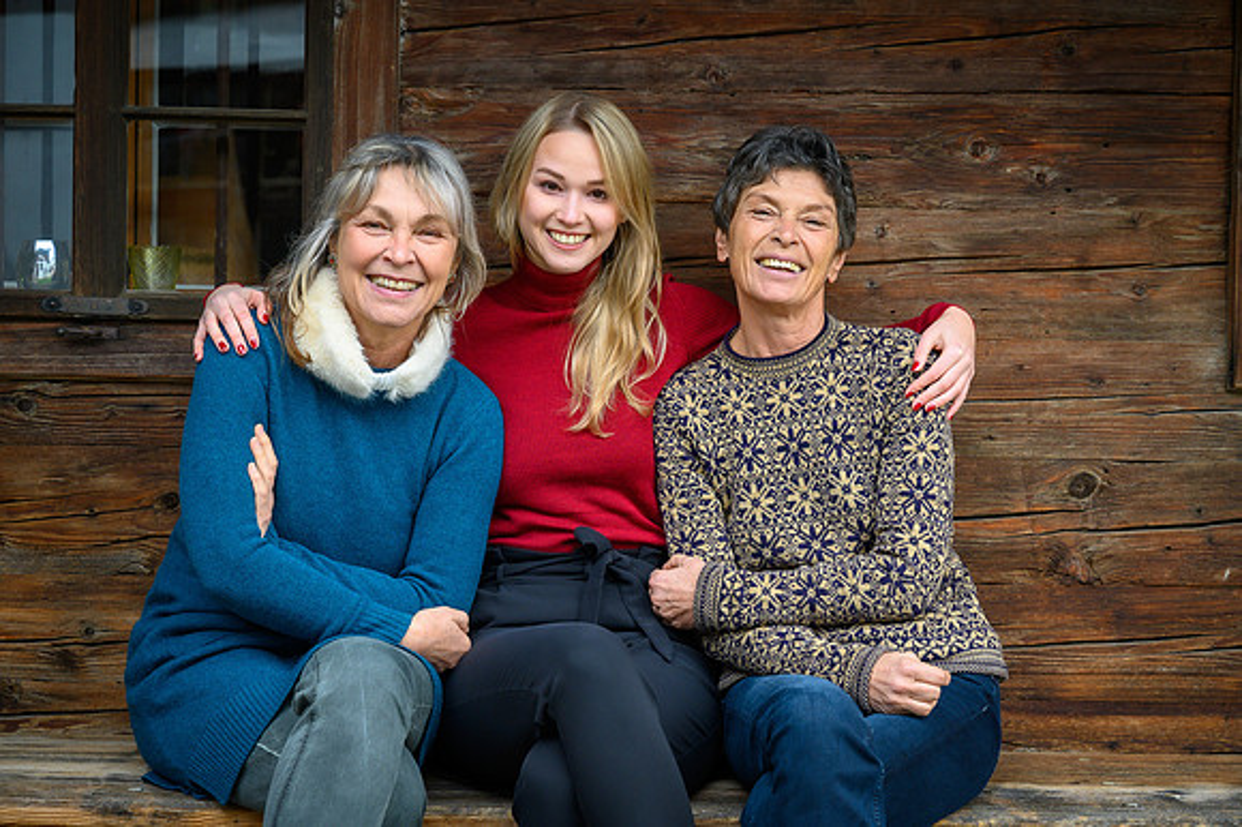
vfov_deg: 19.4
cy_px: 414
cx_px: 621
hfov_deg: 28.9
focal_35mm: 70
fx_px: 2414
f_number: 4.5
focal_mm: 70
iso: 640
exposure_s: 1/250
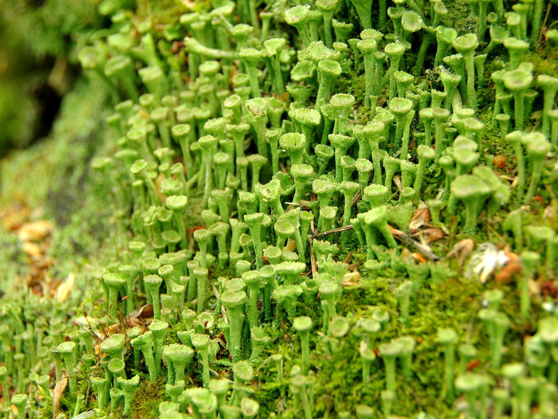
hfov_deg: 17.9
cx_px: 285
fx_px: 1774
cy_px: 187
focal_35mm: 110
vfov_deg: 13.5
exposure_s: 1/180
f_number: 4.5
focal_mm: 57.5
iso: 200
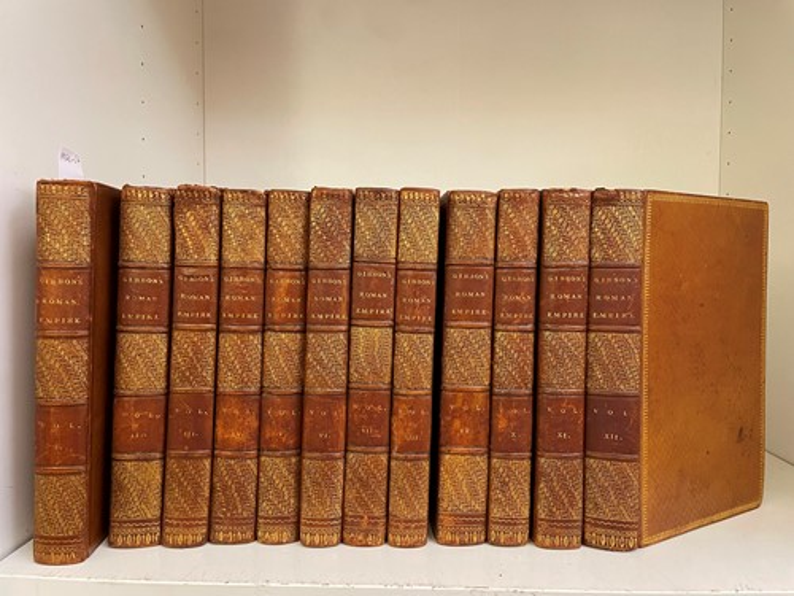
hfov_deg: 67.3
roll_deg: +0.5
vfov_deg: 53.1
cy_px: 298
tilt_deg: -2.7
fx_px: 596
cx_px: 397
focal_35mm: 26
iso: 250
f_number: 1.6
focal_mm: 4.2
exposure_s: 1/52
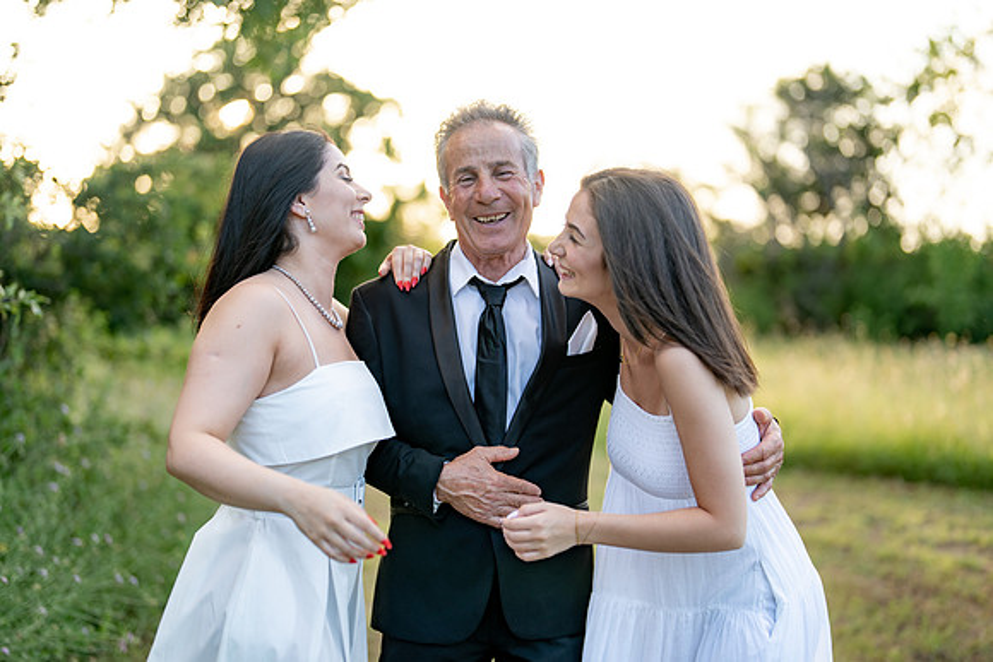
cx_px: 496
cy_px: 331
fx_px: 1379
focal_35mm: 50
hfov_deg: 39.6
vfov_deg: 27.0
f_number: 1.2
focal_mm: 50
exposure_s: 1/800
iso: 100
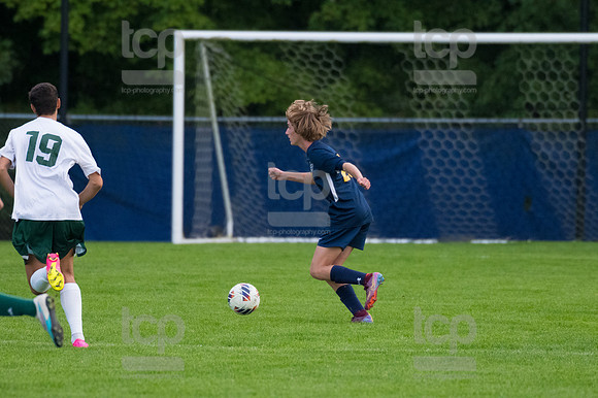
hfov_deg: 3.5
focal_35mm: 585
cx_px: 299
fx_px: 9712
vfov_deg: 2.3
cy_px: 199
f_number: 5.6
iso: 3200
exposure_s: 1/2000
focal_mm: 390
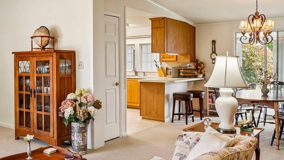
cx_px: 112
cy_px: 70
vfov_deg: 32.8
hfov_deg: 54.8
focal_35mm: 36
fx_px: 271
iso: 400
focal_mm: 10
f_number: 8
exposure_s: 1/30
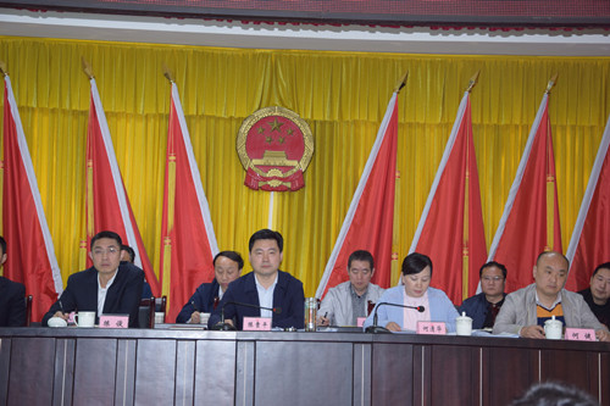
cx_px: 305
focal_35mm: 75
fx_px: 1270
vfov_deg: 18.2
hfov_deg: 27.0
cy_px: 203
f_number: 5
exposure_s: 1/60
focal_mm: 50
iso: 800
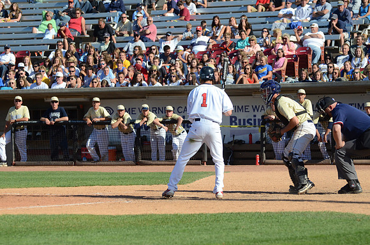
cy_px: 122
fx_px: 1923
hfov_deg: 11.0
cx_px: 185
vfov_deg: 7.3
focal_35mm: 188
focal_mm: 125
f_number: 4.8
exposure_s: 1/8000
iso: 1000
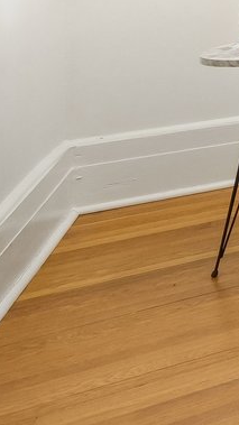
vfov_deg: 26.6
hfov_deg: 7.2
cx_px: 1055
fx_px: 767
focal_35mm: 68
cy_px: -118
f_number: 5.6
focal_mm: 8
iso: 640
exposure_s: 1/40
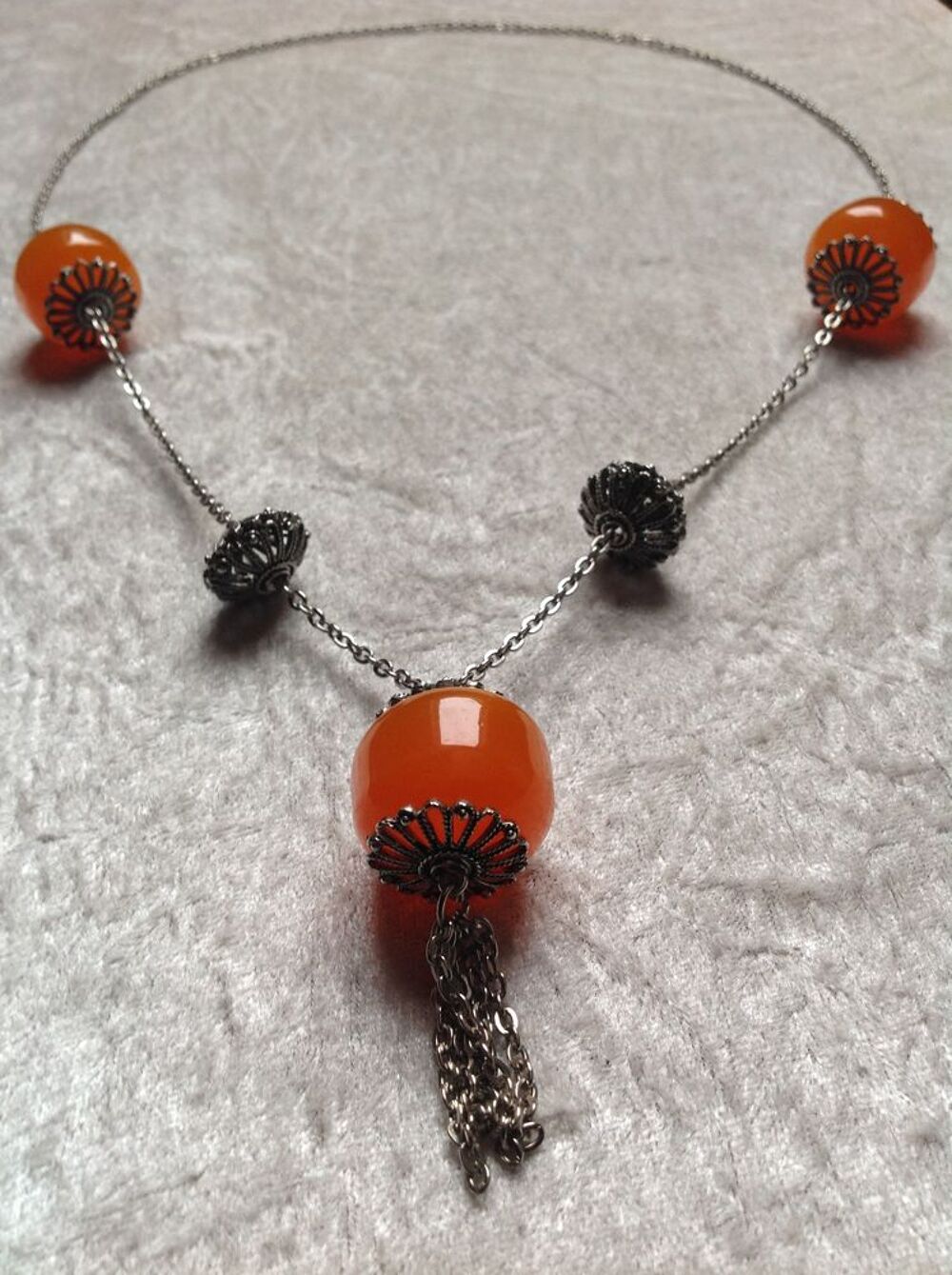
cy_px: 638
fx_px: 1287
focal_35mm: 35
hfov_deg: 40.6
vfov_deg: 52.7
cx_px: 476
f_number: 2.4
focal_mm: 4.28
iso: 64
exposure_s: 1/15
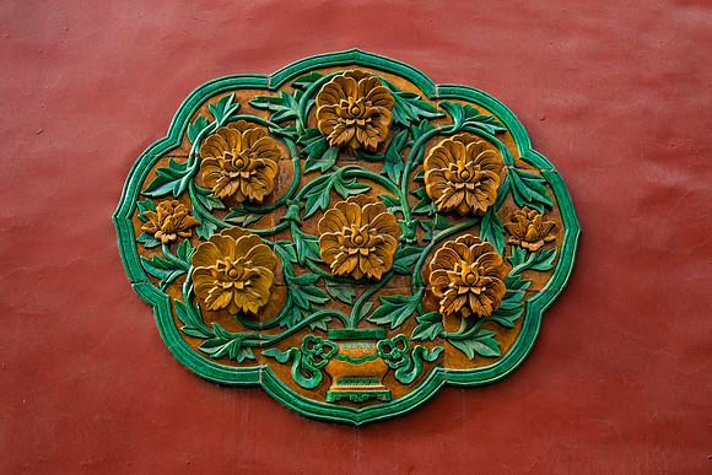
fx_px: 699
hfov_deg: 54.0
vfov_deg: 37.5
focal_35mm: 35
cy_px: 262
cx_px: 346
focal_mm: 24
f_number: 4
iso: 500
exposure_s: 1/800
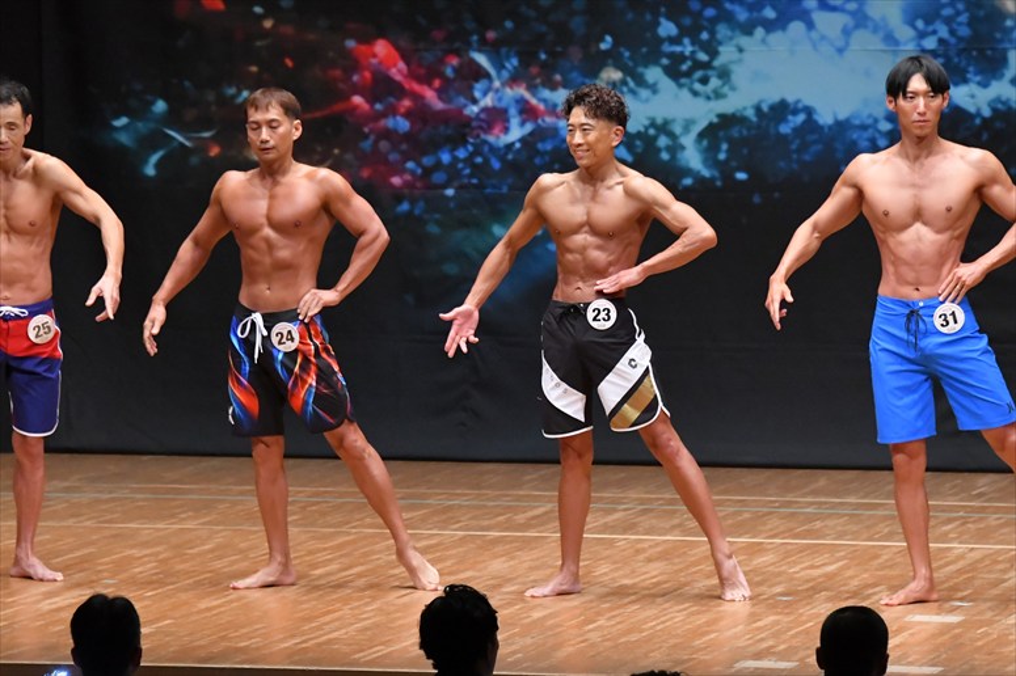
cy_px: 338
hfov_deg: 8.6
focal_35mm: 240
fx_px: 6770
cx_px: 508
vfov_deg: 5.7
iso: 8000
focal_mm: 160
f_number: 5.6
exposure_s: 1/400
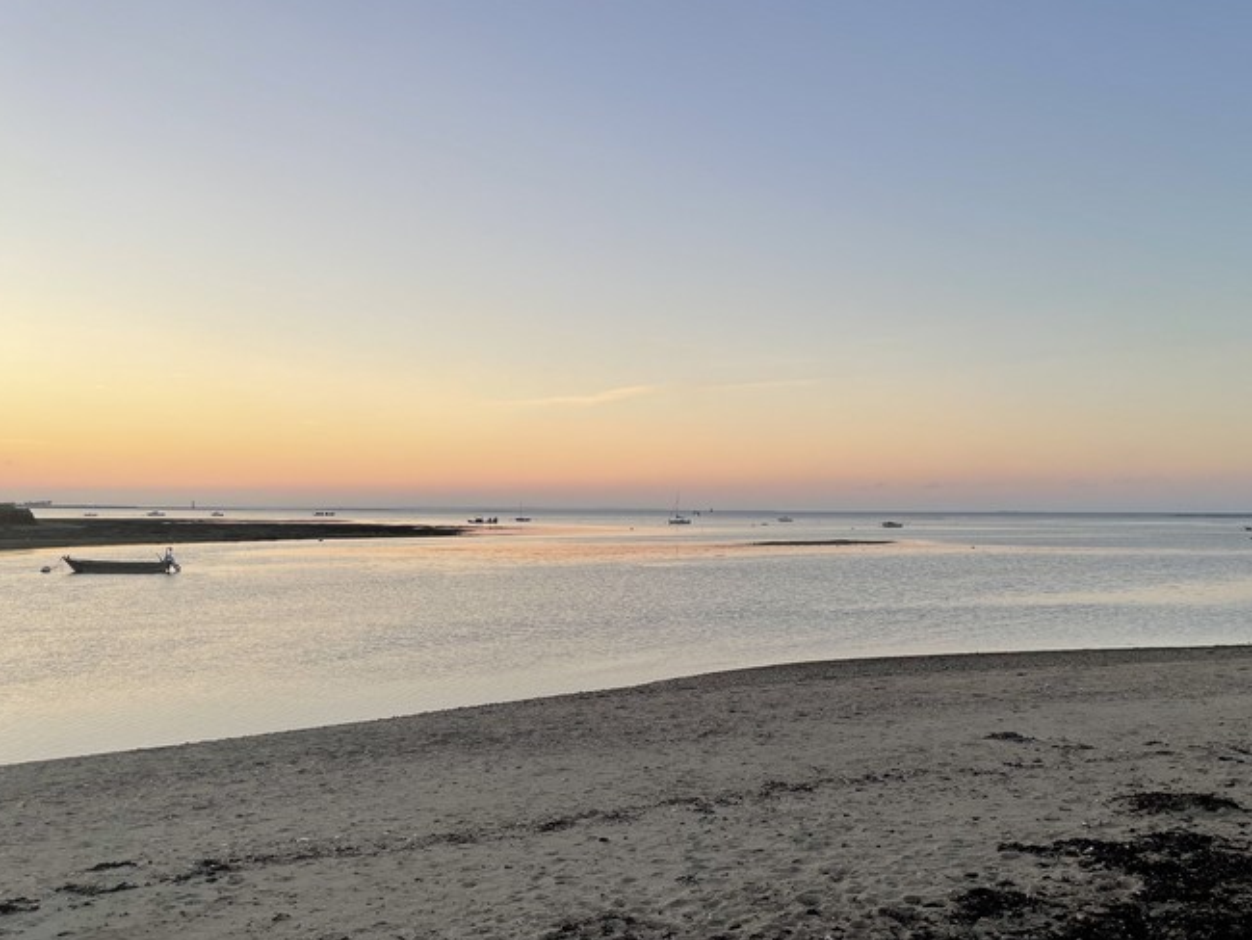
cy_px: 570
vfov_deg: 43.9
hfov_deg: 56.7
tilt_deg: -2.9
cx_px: 697
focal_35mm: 32
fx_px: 1158
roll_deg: +0.0
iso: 32
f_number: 1.6
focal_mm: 4.2
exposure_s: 1/473
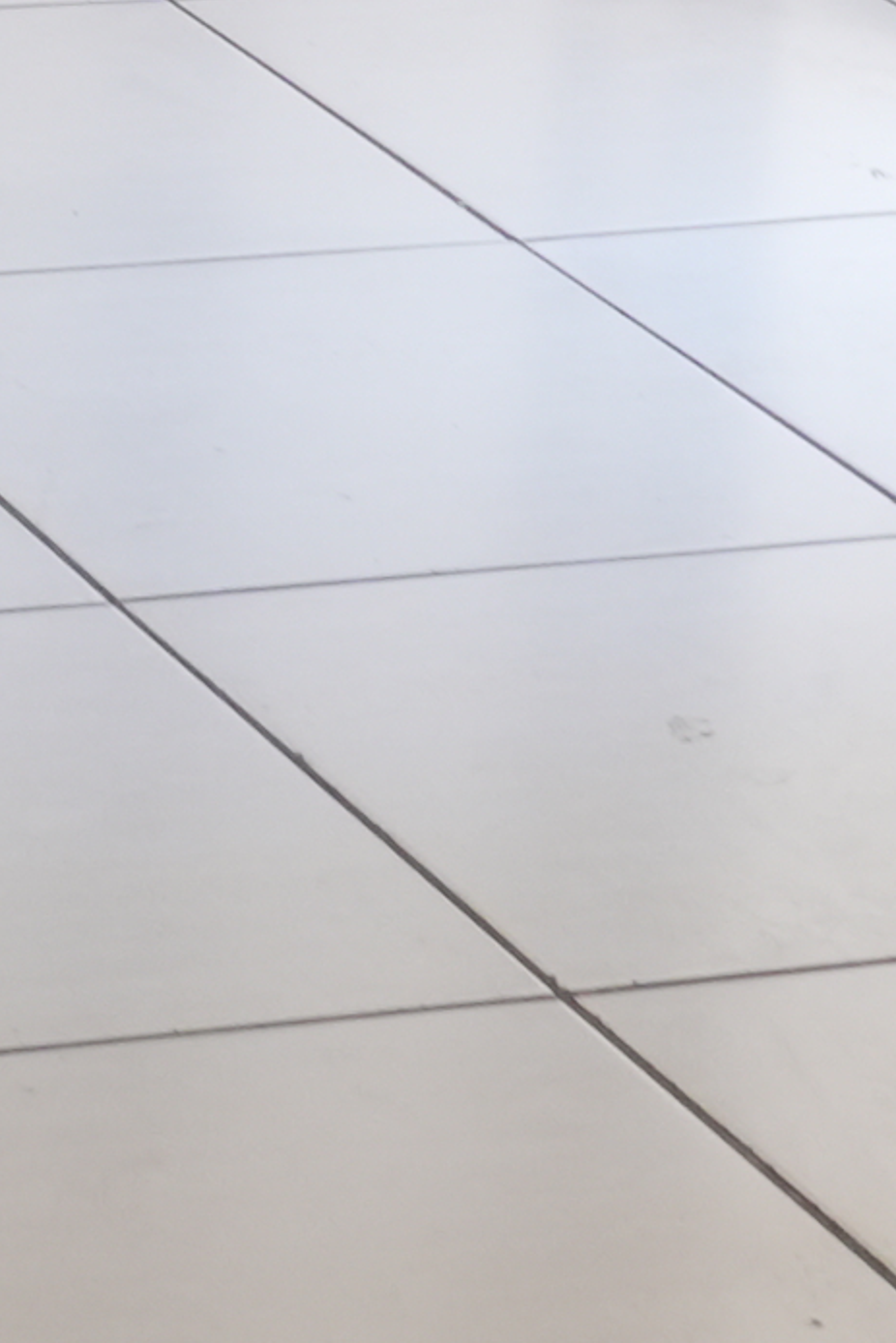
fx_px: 7537
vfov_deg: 9.1
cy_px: -1974
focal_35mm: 202
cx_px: -853
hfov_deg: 6.6
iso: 320
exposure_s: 1/30
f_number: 5.6
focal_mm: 20
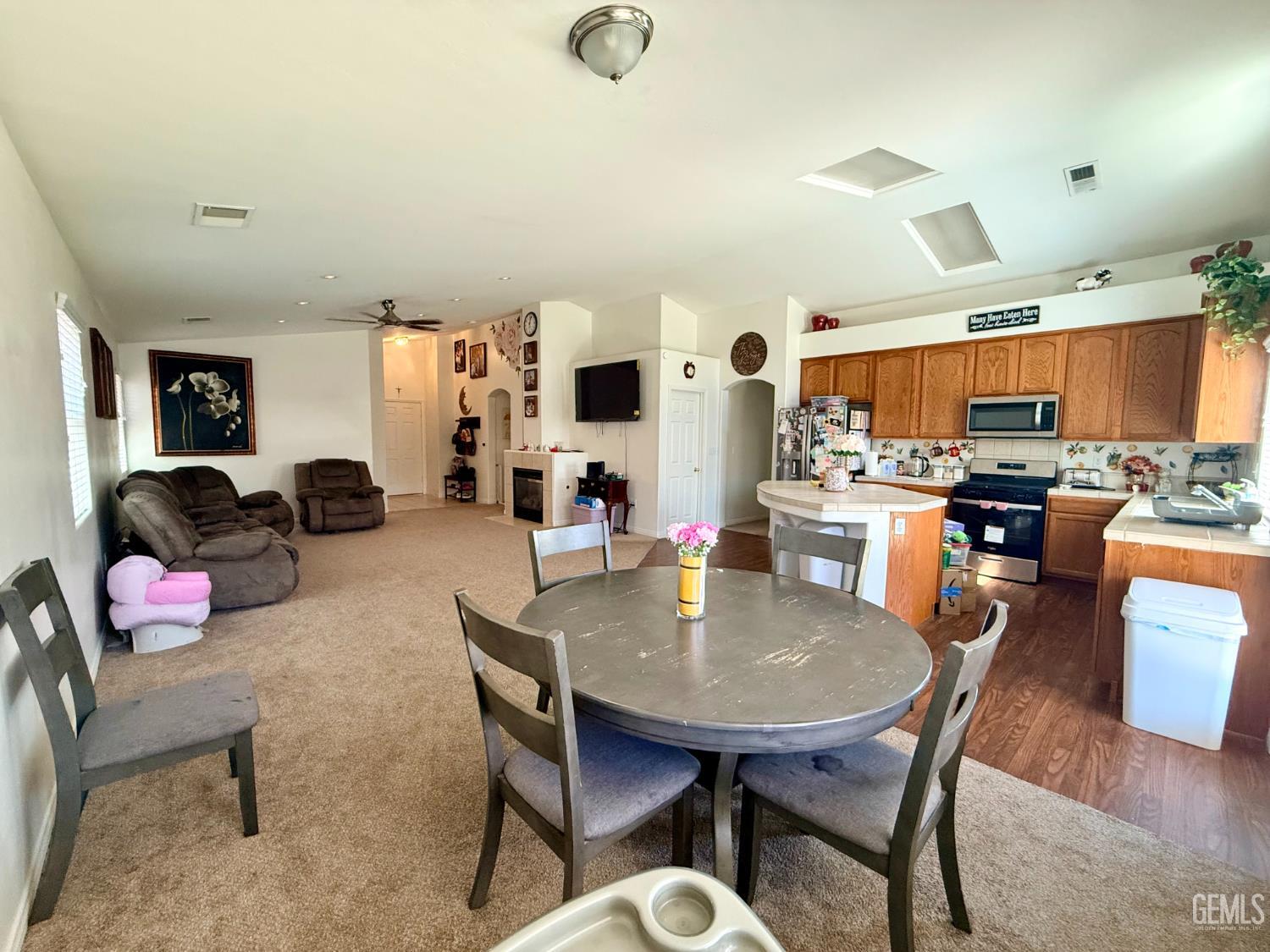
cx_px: 635
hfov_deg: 102.1
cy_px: 476
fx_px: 514
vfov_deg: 85.7
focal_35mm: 14
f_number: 2.2
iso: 320
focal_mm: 2.22
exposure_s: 1/120
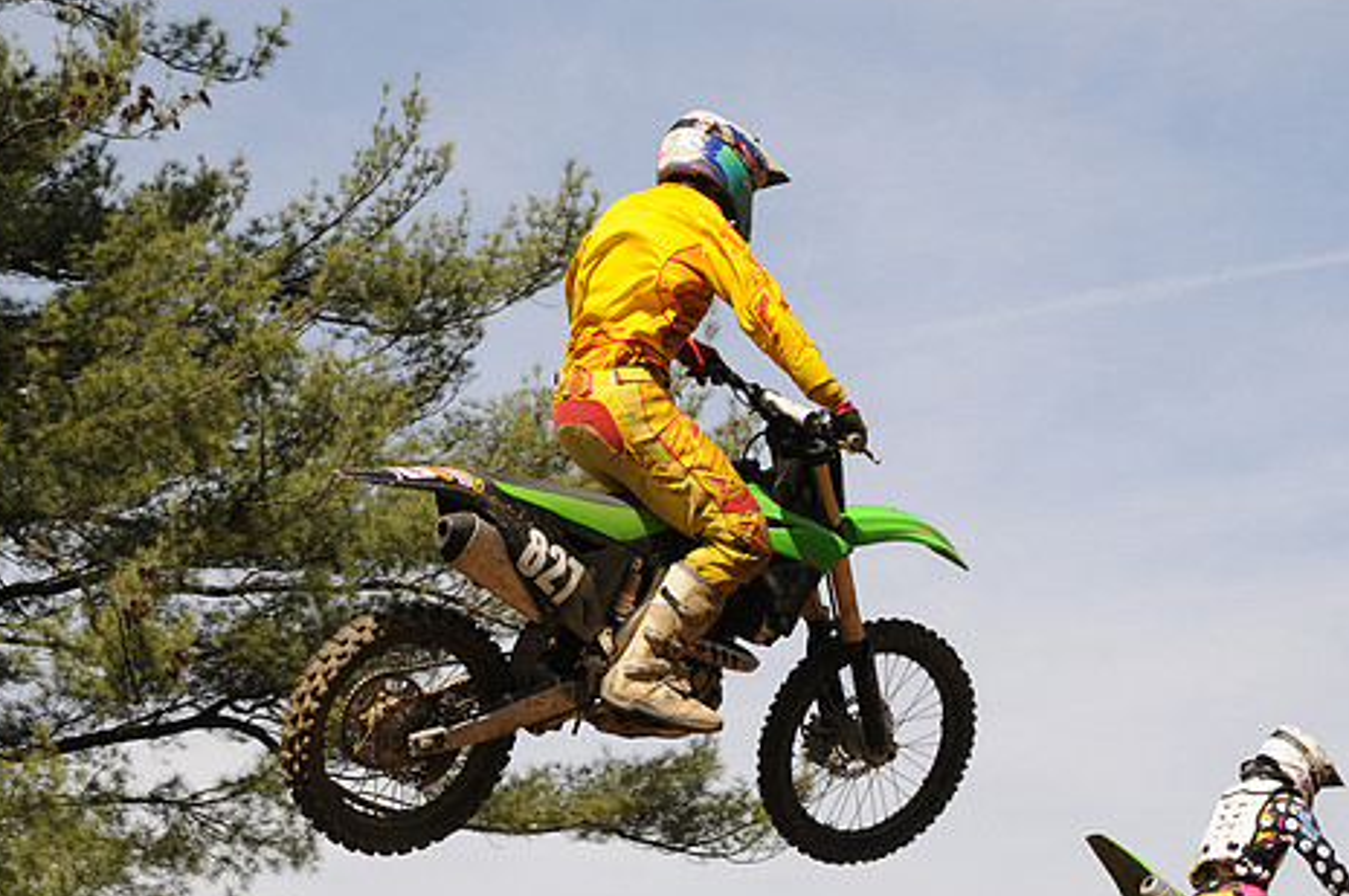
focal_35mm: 116
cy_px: 515
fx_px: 4342
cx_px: 612
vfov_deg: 11.8
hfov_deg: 17.7
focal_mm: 62
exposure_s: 1/1600
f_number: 9
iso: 640
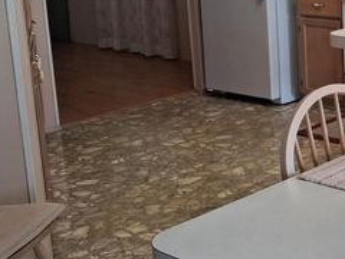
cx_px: 423
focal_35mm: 72
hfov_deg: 24.3
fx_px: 718
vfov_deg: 20.3
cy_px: 60
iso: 160
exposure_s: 1/120
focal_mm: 4
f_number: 1.8
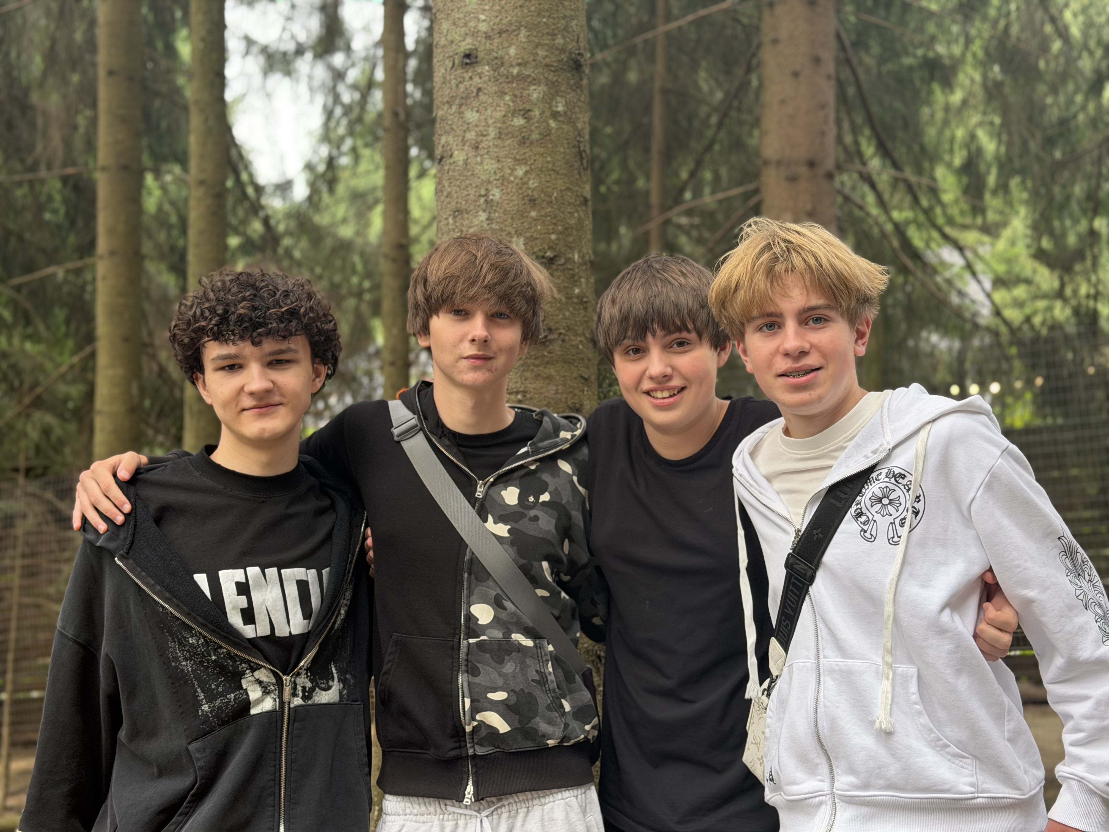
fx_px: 1538
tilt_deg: +0.5
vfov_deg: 30.3
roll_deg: +0.0
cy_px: 416
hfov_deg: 39.7
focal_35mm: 48
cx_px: 554
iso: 64
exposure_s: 1/171
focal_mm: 6.76
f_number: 1.78
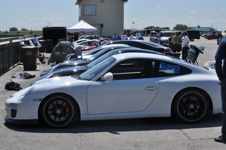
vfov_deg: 16.5
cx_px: 113
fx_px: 517
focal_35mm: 82
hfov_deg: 24.6
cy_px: 75
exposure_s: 1/200
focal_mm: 55
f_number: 16
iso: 200
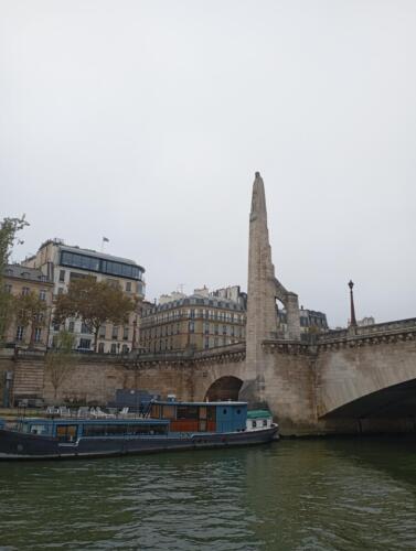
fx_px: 447
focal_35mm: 28
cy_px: 276
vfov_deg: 63.3
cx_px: 208
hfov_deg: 49.9
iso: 105
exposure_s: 1/326
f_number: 1.8
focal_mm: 4.27
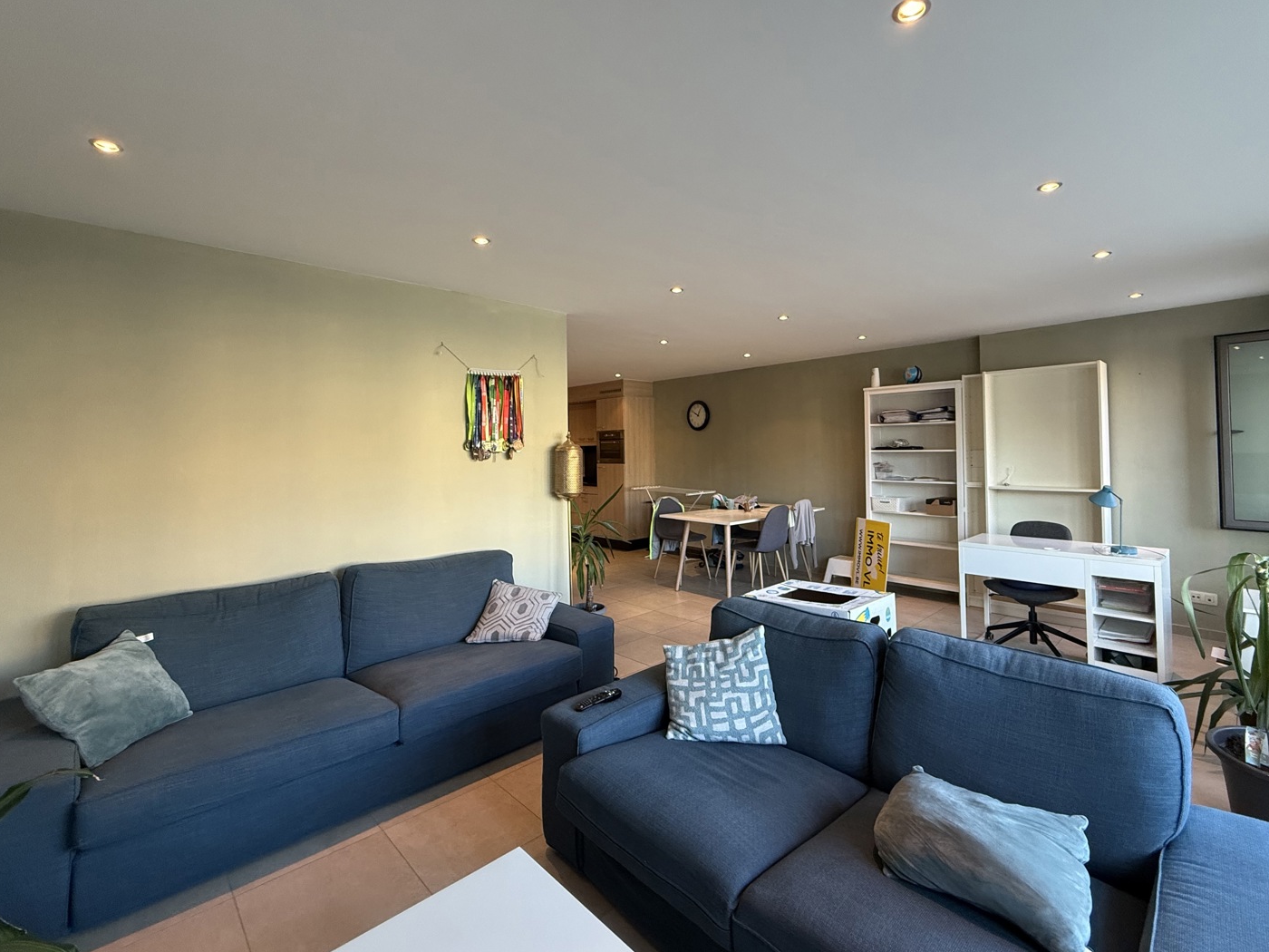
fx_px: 587
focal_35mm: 16
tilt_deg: +0.9
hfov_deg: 94.4
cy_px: 437
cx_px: 671
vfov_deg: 78.0
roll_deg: +0.4
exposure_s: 1/100
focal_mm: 2.22
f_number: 2.2
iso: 250
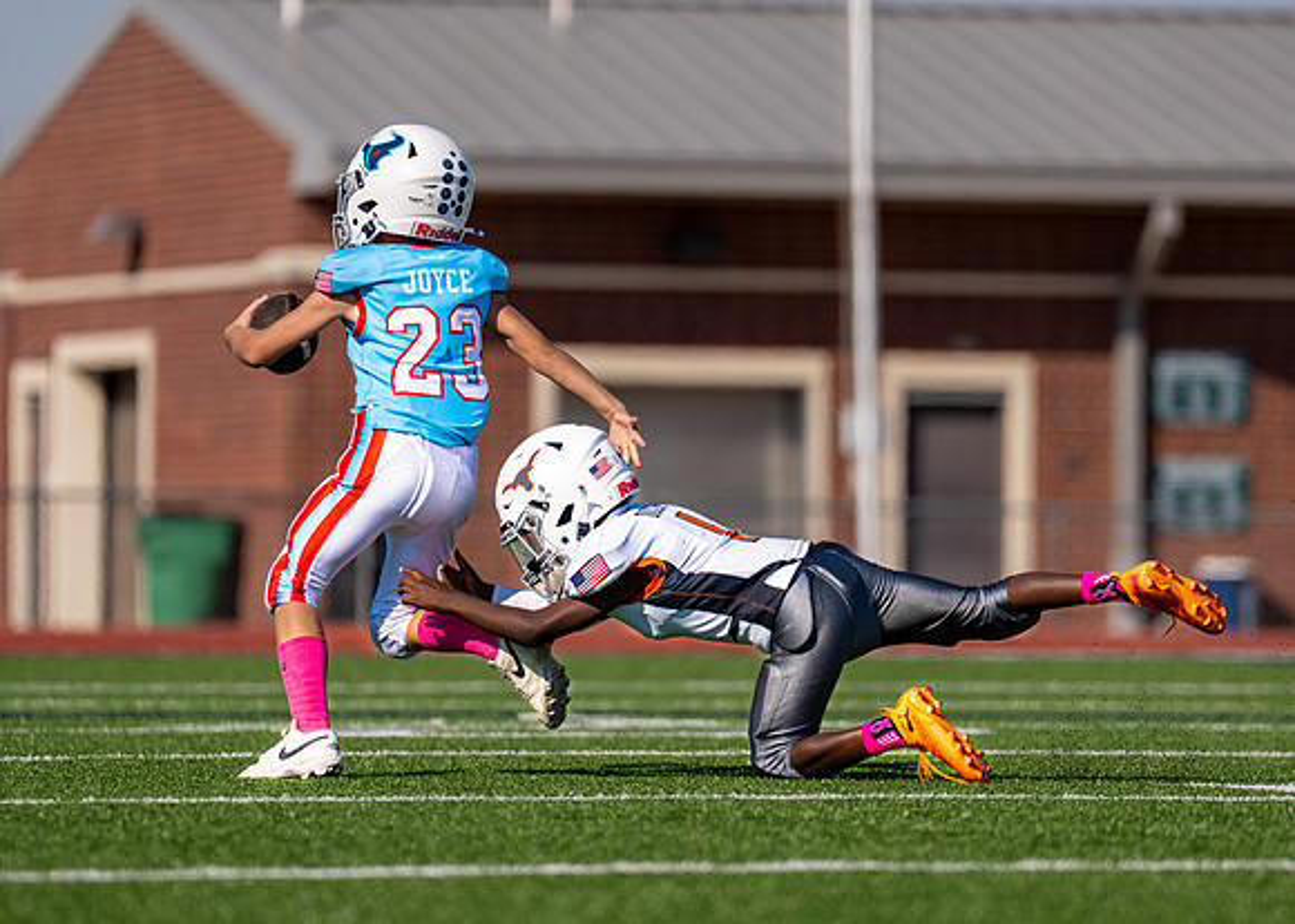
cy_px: 428
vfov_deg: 4.2
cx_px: 735
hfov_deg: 5.9
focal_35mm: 341
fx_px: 12538
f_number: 2.8
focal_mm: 200
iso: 100
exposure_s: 1/3200
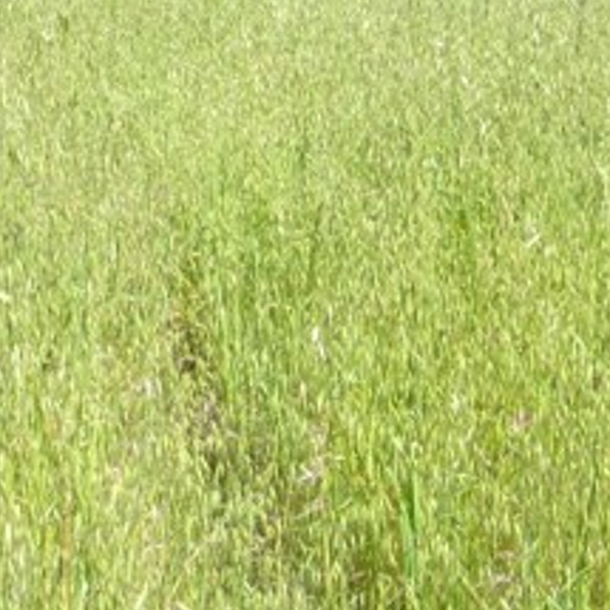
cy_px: 131
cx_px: 624
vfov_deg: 17.1
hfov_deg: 16.8
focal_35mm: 101
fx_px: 2014
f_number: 4
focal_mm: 4.3
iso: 100
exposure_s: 1/400
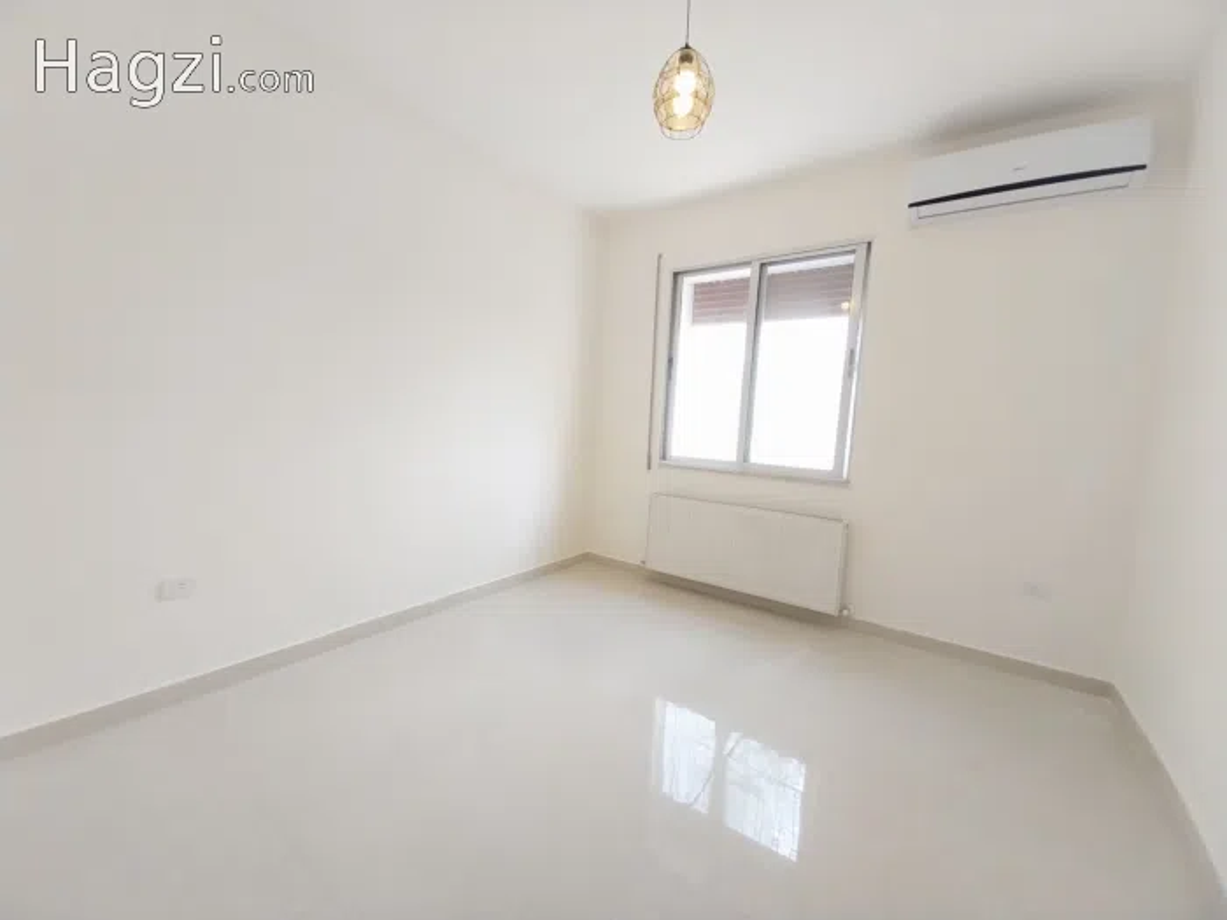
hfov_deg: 106.2
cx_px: 614
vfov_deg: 89.9
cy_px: 460
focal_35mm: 13
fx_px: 461
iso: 80
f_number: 2.2
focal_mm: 1.3
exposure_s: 1/100
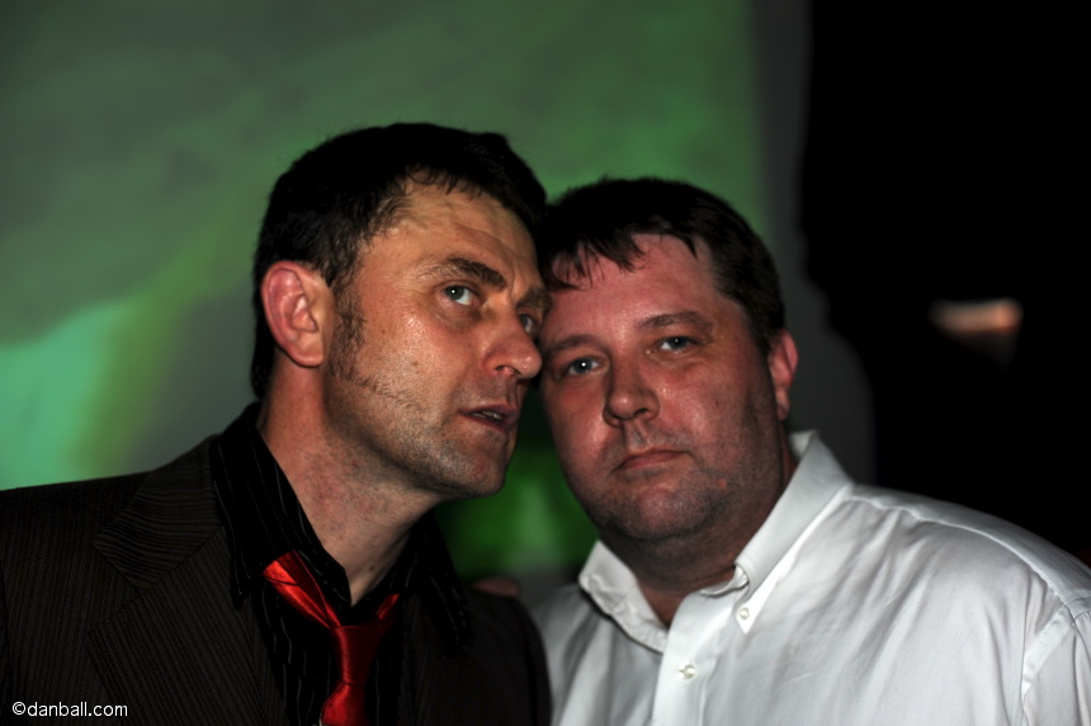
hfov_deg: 39.6
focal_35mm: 50
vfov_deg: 27.0
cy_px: 363
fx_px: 1514
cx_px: 546
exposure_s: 1/30
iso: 200
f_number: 3.5
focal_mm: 50
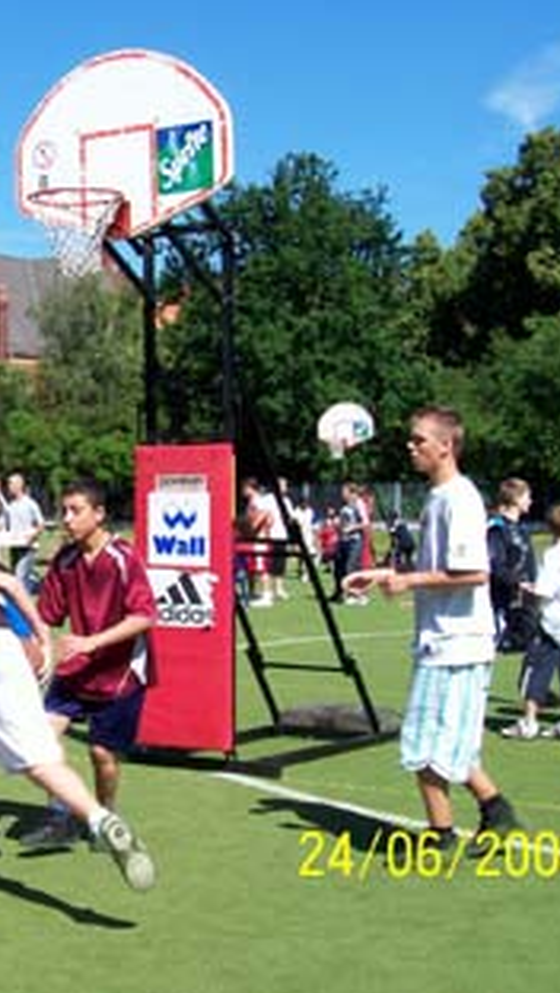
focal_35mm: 66
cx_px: -54
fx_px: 1739
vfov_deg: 31.9
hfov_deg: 17.7
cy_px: 458
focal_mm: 7
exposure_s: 1/369
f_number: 5.6
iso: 80
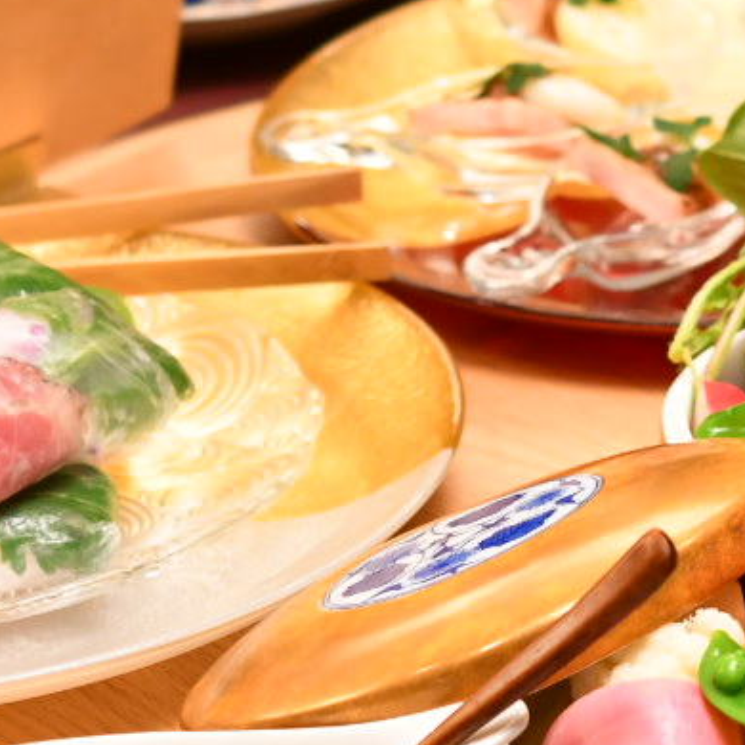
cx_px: 1230
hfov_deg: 8.0
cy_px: 713
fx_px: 5162
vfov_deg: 8.2
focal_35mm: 212
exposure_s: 1/60
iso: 900
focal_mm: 40
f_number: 4
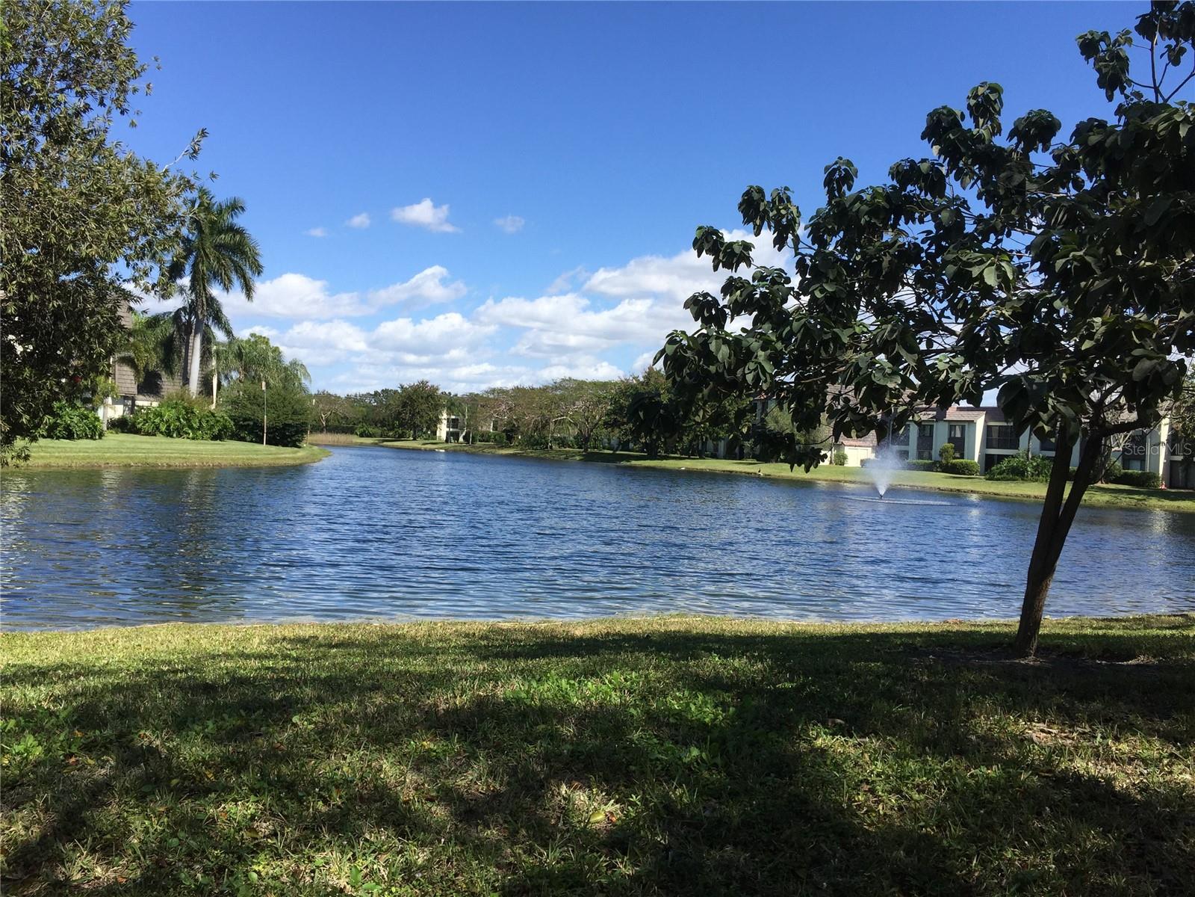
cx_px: 598
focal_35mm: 29
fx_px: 1001
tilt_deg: +1.1
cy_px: 448
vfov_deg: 48.2
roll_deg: -4.4
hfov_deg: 61.7
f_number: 2.2
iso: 32
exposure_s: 1/1799
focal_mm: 4.15
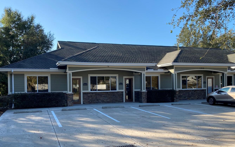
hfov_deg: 58.0
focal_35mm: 33
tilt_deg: -2.2
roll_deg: +1.5
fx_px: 211
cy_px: 91
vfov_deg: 38.1
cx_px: 104
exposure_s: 1/1147
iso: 32
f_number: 1.8
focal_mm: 4.25
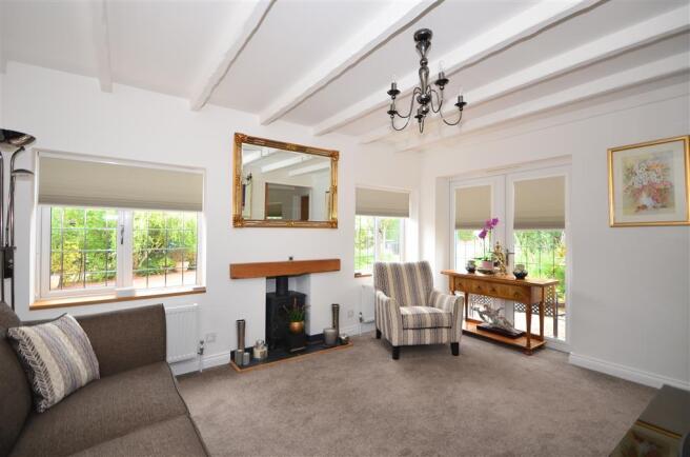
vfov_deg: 69.4
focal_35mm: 17
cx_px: 345
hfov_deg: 92.6
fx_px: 330
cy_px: 228
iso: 200
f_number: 5
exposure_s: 1/15
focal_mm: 11.5
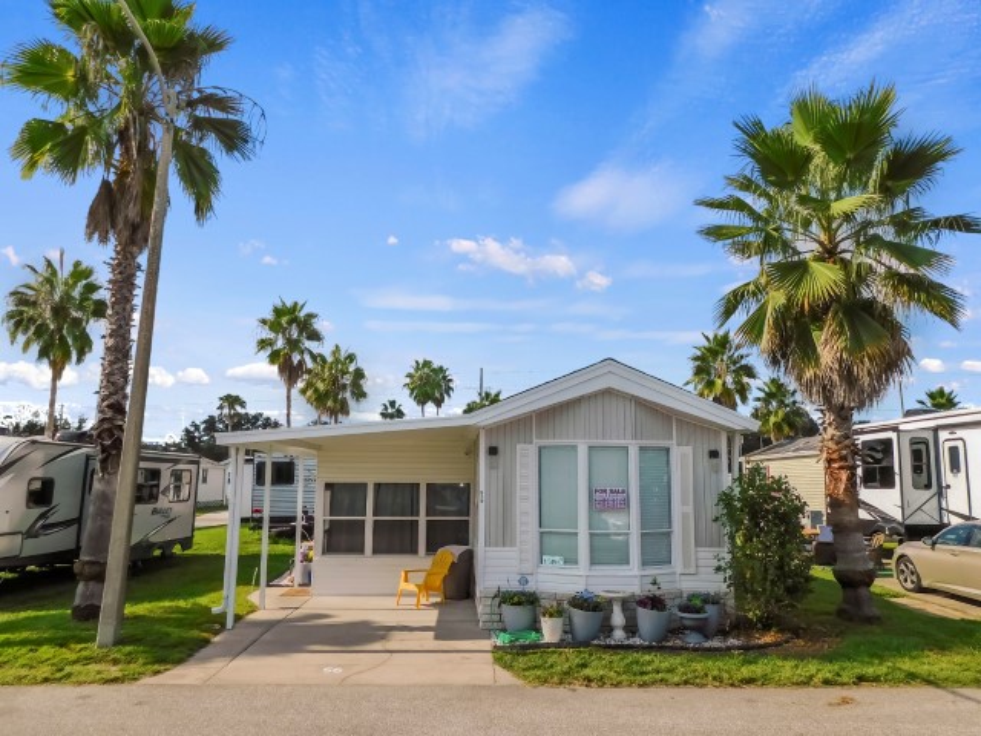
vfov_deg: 54.9
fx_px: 708
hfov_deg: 69.4
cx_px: 490
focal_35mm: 25
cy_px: 368
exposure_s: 1/500
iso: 125
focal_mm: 4.5
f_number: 6.2
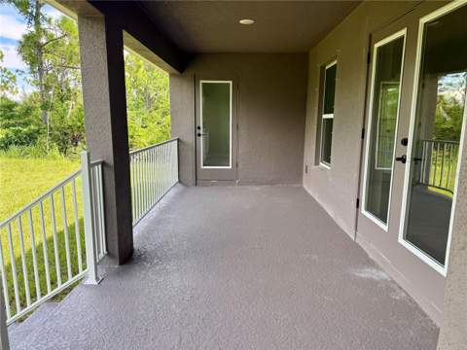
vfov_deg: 56.8
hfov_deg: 71.6
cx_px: 234
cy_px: 175
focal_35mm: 24
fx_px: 324
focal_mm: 6.76
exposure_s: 1/708
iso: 80
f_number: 1.78
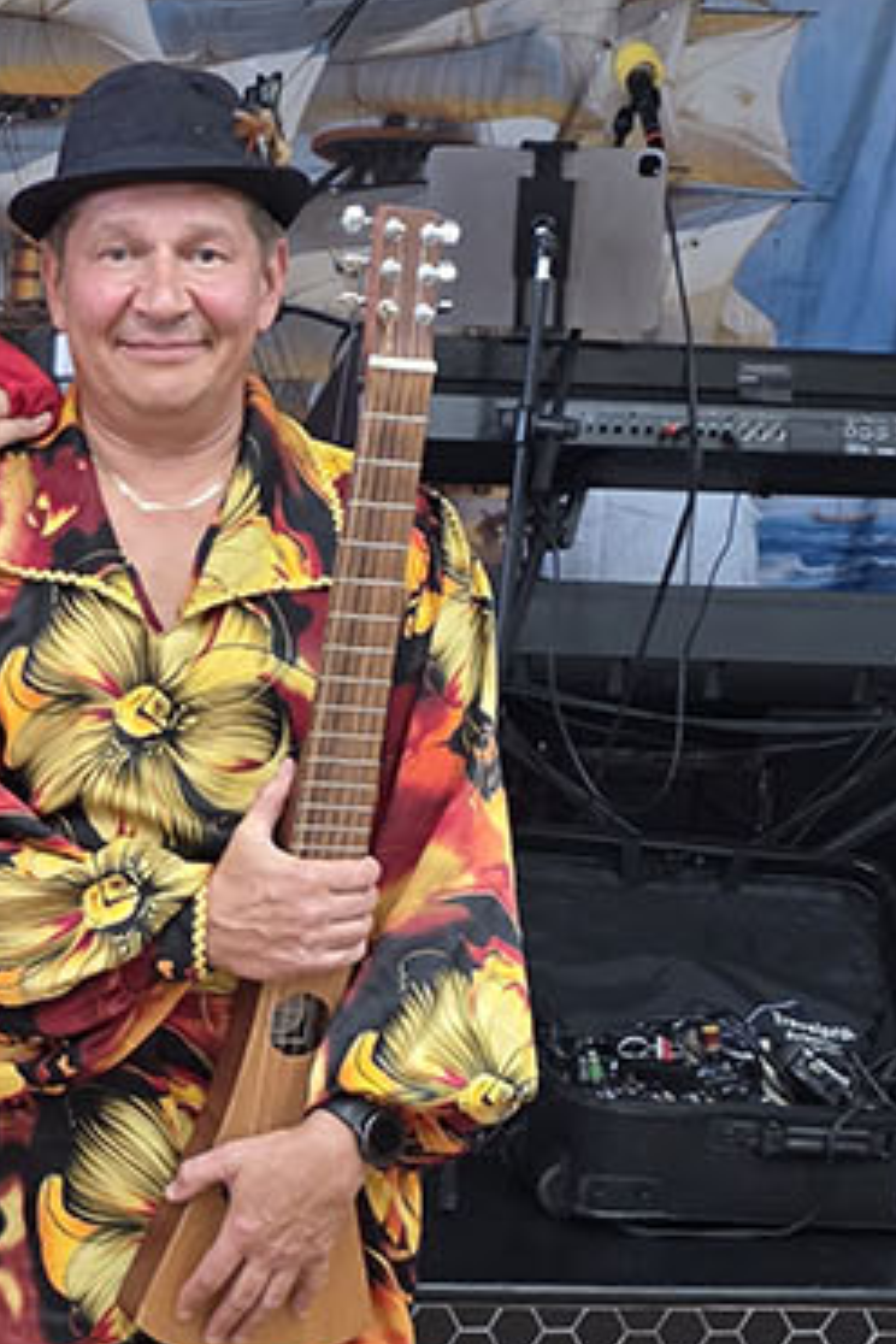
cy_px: 952
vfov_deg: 24.0
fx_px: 3136
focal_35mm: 84
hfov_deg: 16.0
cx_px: 47
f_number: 1.7
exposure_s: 1/120
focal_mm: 6.3
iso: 640
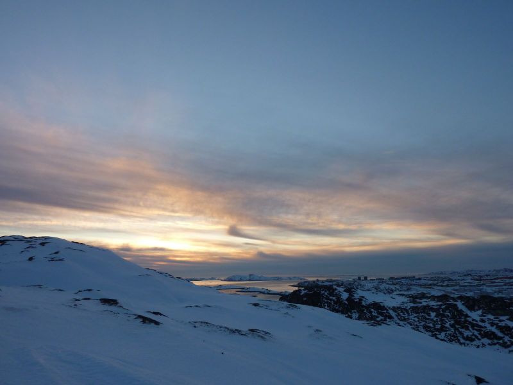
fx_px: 370
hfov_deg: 69.4
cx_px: 256
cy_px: 192
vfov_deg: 54.9
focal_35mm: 25
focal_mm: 4.1
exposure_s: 1/125
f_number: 4
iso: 80
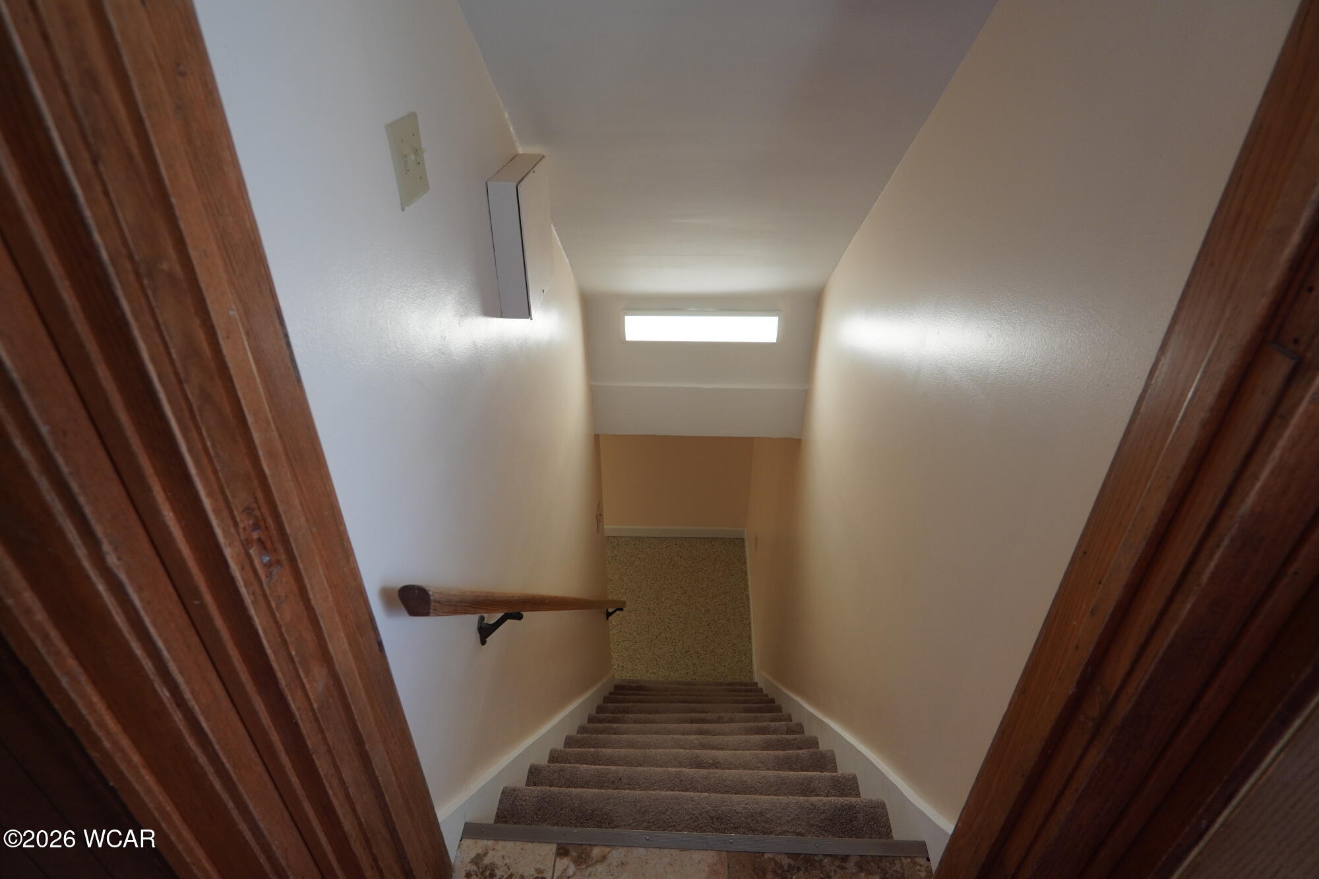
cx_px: 660
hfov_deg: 90.0
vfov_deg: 67.4
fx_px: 659
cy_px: 440
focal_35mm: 18
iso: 400
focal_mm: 12
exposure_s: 1/160
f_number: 4
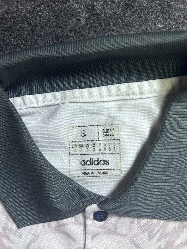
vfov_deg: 67.3
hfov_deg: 53.1
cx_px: 94
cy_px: 124
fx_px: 187
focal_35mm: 26
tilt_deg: -57.2
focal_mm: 5.7
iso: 125
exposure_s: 1/50
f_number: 1.5
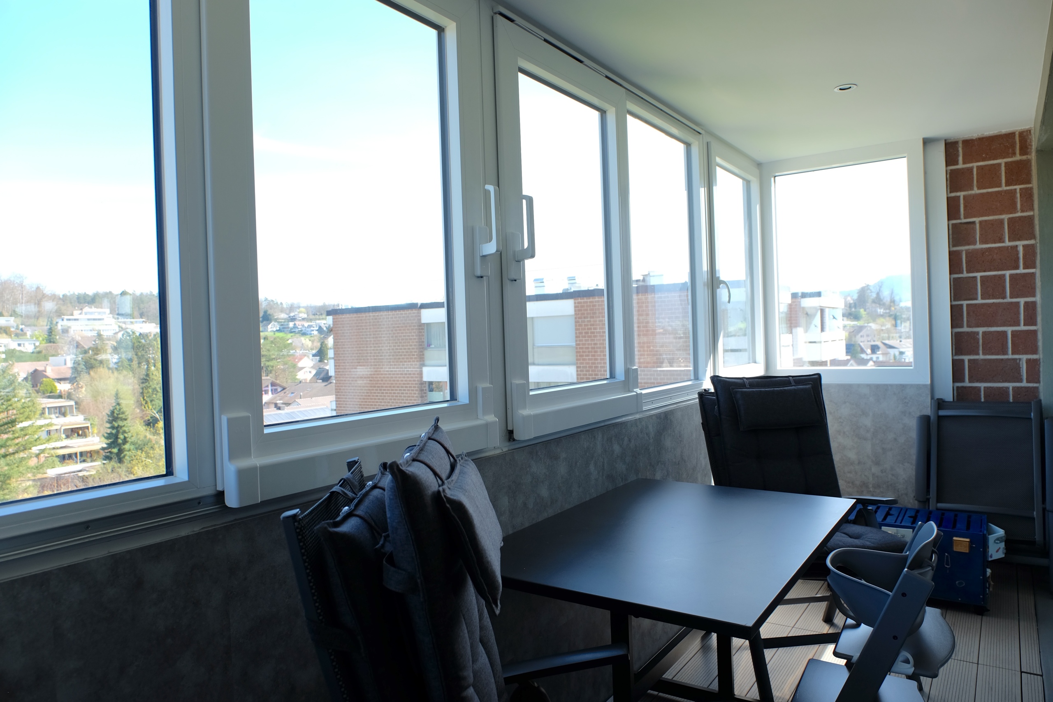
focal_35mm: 24
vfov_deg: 53.1
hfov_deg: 73.7
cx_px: 526
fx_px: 702
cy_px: 351
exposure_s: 1/140
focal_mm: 16
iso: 200
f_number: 4
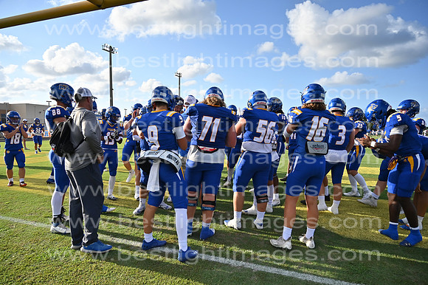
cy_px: 142
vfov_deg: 53.1
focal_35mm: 24
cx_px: 214
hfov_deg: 73.8
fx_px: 285
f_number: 4
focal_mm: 24
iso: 900
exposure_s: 1/8000
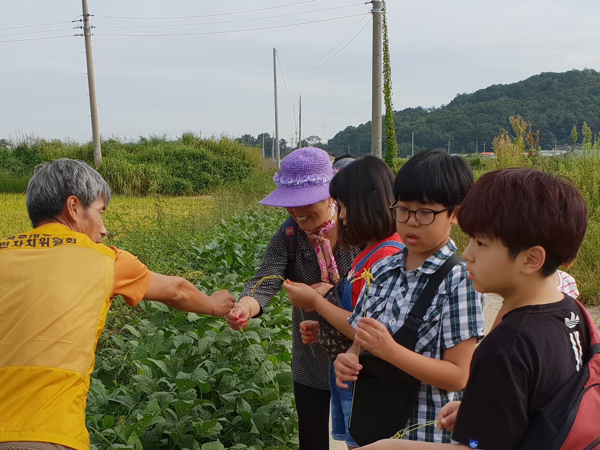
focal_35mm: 57
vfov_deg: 25.1
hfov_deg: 33.8
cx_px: 295
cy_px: 374
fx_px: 988
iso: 50
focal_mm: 4.3
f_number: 2.4
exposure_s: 1/1115
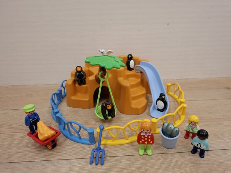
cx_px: 116
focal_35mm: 23
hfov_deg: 73.9
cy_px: 86
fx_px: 153
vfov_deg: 58.9
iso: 250
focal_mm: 5.54
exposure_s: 1/100
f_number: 1.8
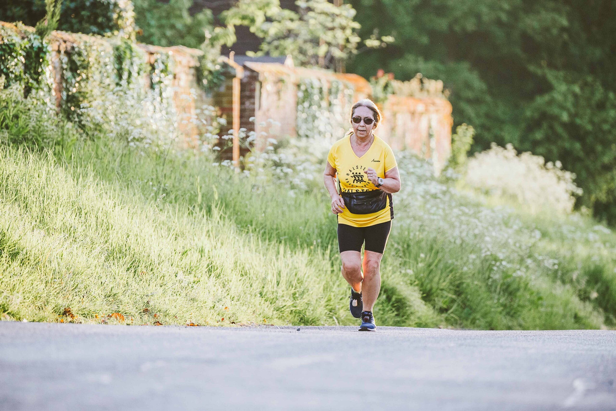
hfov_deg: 6.9
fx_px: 5133
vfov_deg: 4.6
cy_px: 206
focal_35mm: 300
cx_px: 308
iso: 500
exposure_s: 1/1250
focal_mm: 200
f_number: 2.8
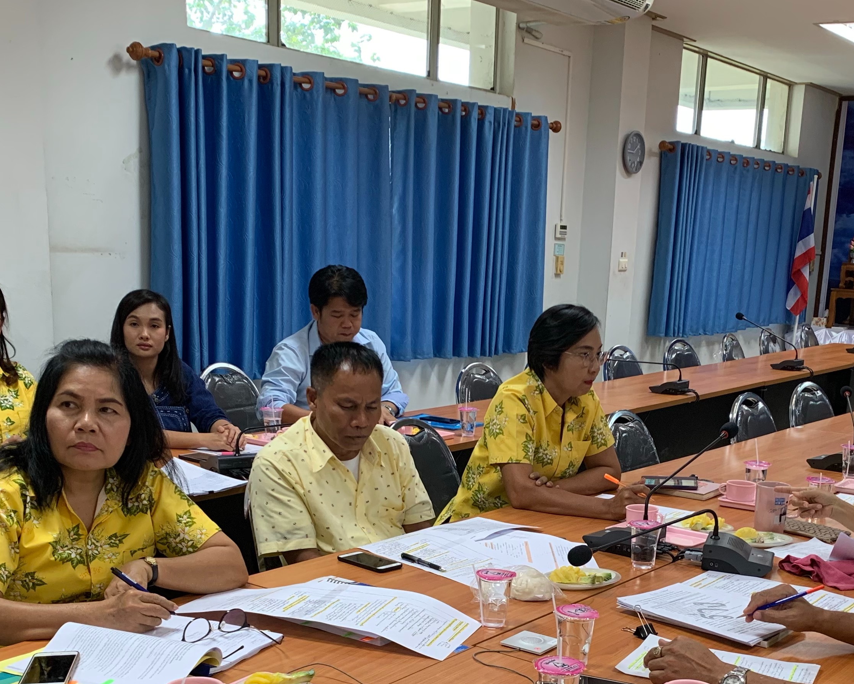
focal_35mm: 46
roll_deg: -2.6
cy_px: 556
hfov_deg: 40.2
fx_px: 1163
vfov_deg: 31.8
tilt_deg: -15.0
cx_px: 490
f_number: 1.8
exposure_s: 1/50
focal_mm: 4.25
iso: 100
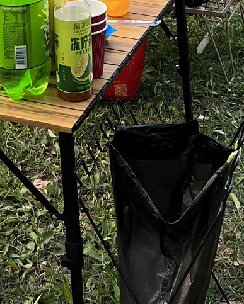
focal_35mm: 105
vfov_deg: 16.5
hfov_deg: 14.6
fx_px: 947
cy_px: -166
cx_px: 76
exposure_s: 1/121
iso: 125
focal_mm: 5.7
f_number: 1.5
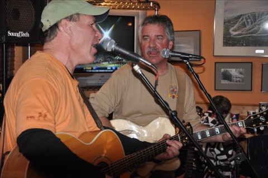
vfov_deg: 14.7
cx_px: 134
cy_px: 89
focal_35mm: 93
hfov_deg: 21.9
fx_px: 692
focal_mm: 62
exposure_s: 1/60
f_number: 5.3
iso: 800
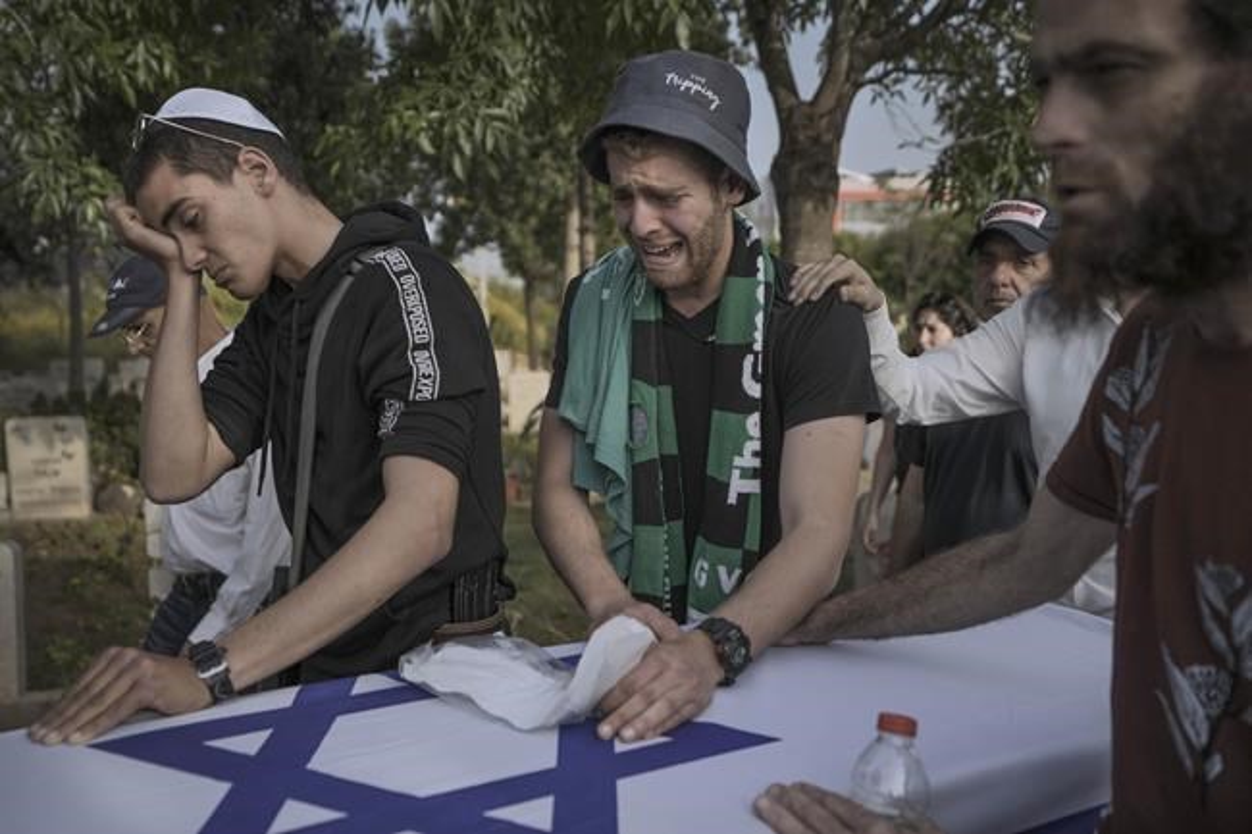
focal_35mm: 34
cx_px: 626
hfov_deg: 55.8
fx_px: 1182
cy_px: 417
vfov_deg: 38.9
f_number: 2.8
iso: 400
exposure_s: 1/2500
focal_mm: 34
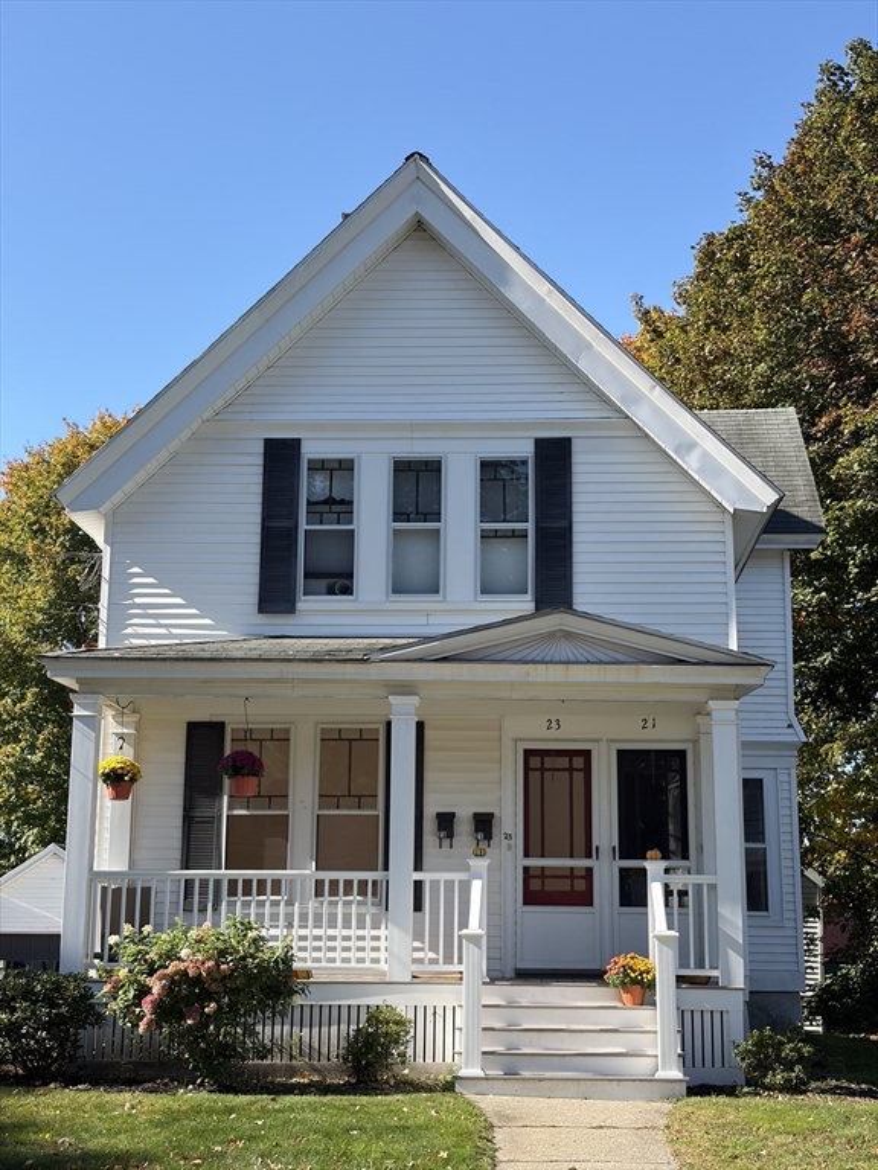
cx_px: 439
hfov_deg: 28.0
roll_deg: -0.5
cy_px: 585
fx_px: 1759
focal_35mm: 52
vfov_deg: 36.8
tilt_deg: +12.0
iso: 32
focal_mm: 5.96
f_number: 1.6
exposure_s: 1/1484
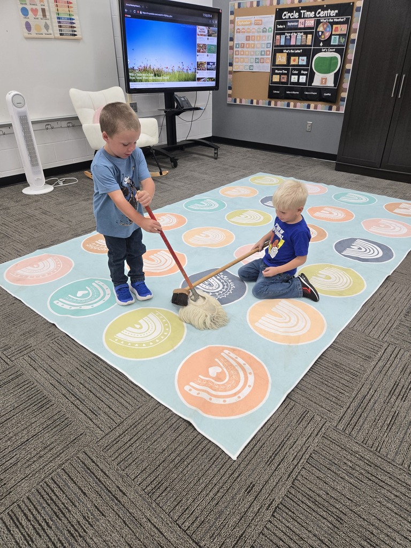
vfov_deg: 73.9
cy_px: 274
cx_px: 206
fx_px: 364
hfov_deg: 58.9
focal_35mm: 23
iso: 160
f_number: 1.8
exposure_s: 1/120
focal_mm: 5.4
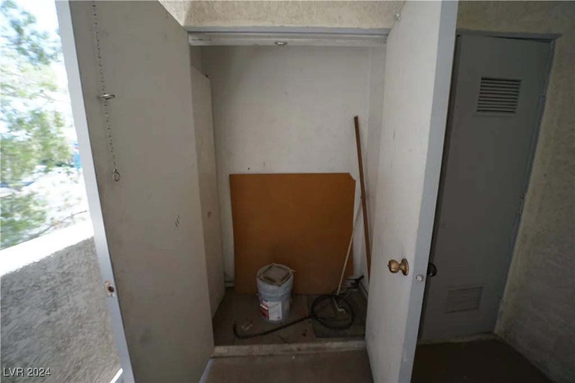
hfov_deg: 112.6
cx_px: 288
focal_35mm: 12
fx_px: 192
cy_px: 192
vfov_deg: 90.0
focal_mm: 12
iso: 1000
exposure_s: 1/250
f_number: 6.3
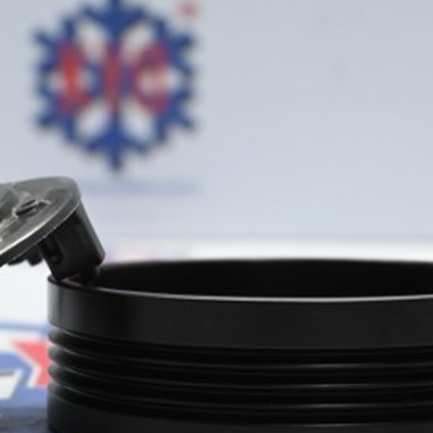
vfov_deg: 13.8
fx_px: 1782
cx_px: 152
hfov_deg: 13.8
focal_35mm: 126
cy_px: 276
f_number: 6
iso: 2000
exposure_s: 1/80
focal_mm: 45
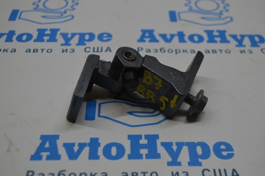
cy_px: 88
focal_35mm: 52
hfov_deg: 37.9
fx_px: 386
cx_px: 132
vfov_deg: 25.7
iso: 180
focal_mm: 35
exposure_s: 1/60
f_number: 5.6
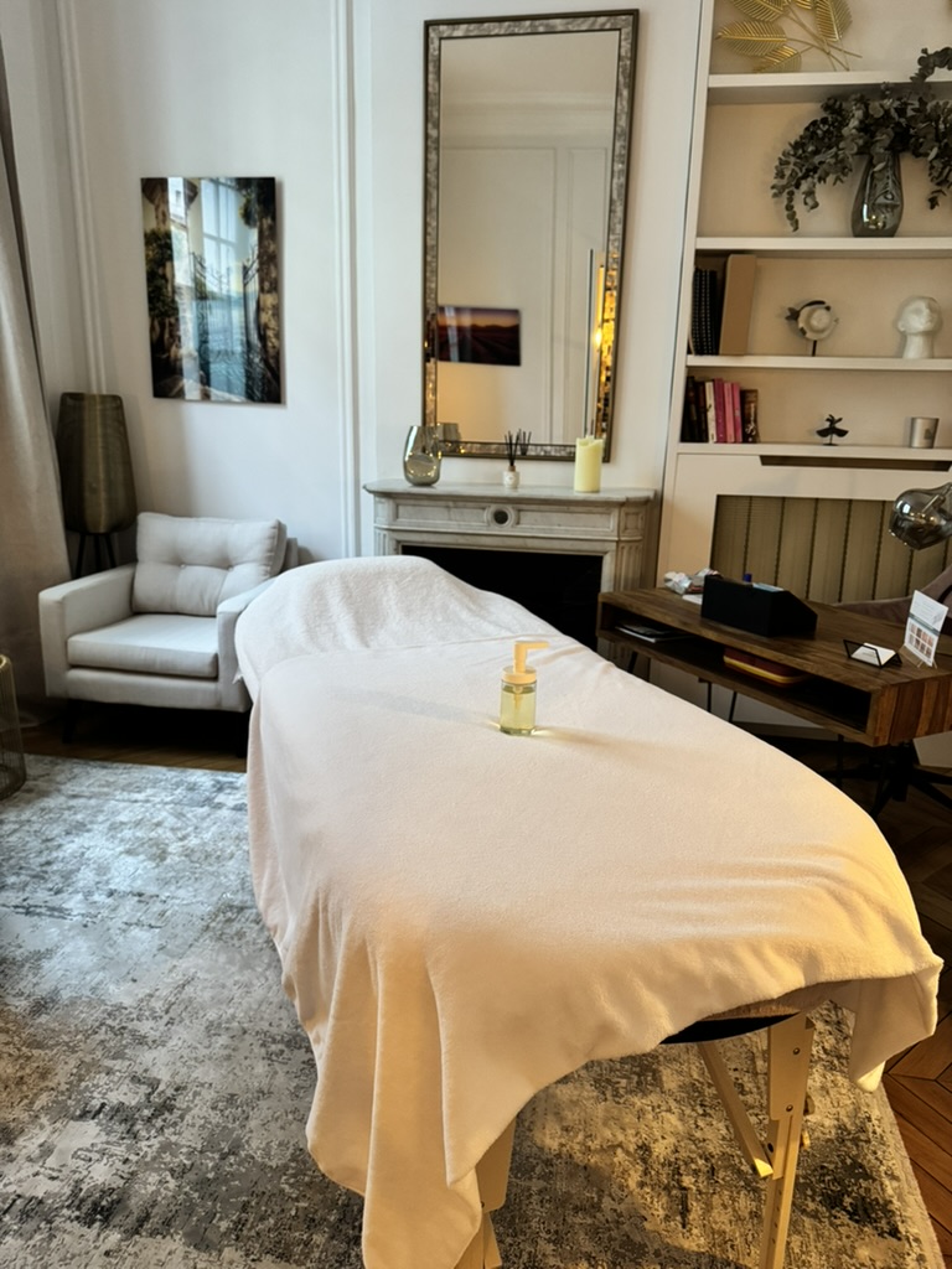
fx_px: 880
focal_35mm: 24
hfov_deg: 56.8
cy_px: 634
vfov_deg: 71.6
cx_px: 476
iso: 500
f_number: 1.78
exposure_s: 1/50
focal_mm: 6.76
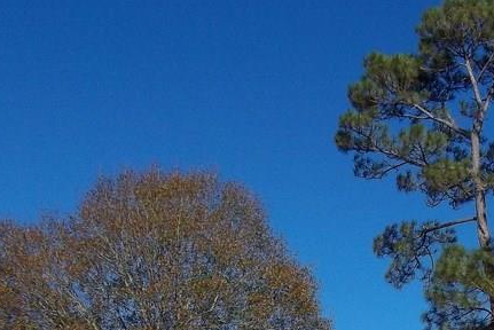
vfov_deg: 16.5
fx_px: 1085
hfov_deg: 25.2
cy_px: 402
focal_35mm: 79
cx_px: 391
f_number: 5.5
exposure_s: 1/640
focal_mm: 5.7
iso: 80
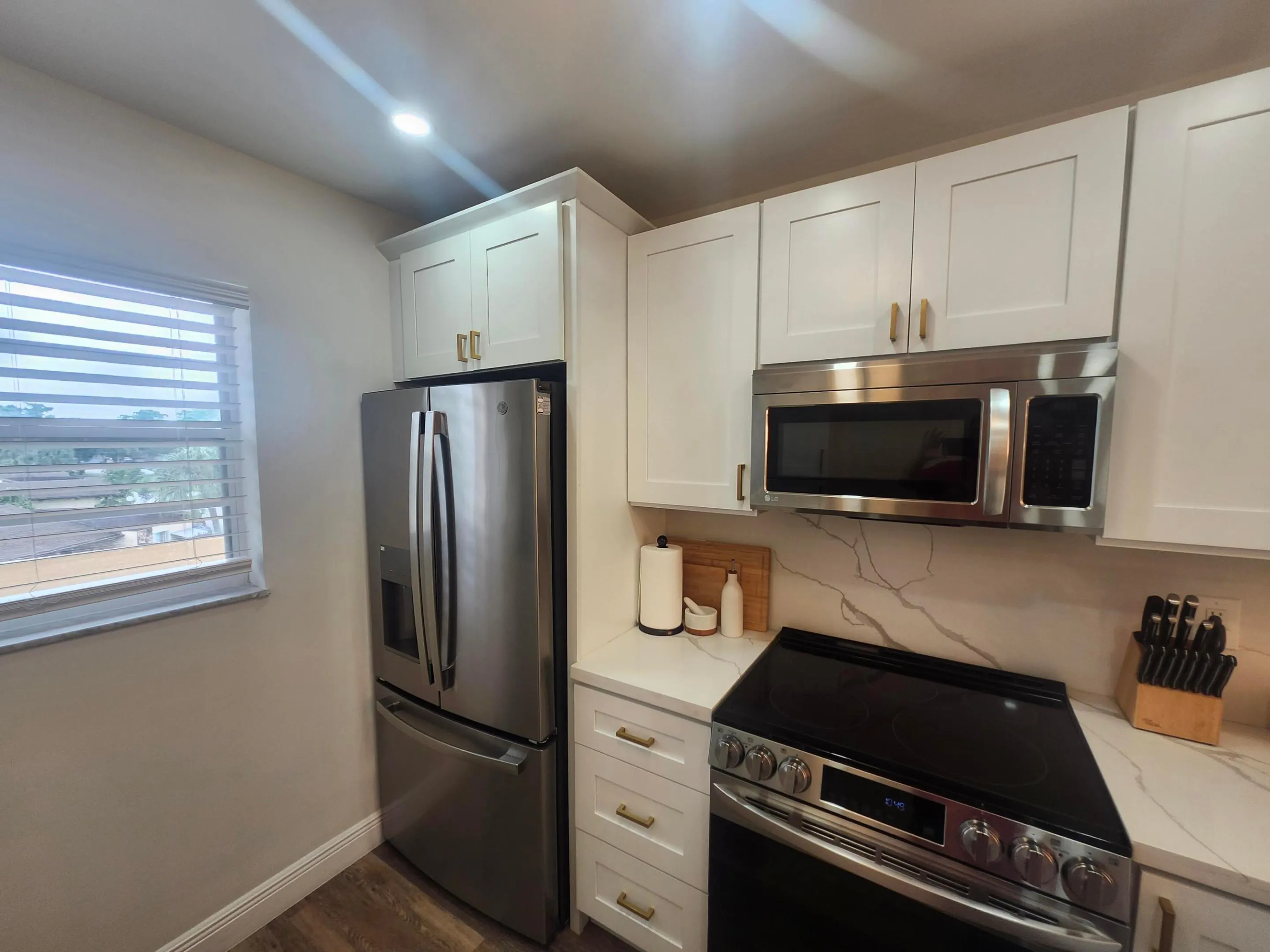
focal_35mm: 13
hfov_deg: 106.2
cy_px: 476
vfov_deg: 89.9
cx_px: 635
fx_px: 477
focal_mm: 1.74
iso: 50
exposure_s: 1/60
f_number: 2.2
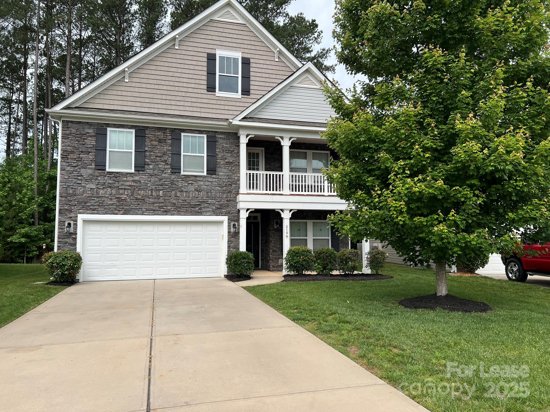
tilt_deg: +3.9
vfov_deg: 53.1
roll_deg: +0.3
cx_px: 275
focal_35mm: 26
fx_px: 413
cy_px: 206
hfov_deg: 67.3
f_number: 1.5
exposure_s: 1/2841
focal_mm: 5.7
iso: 50
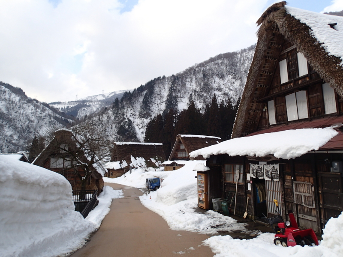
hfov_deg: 69.4
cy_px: 128
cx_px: 172
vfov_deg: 54.9
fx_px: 248
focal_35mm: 25
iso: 100
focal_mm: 4.5
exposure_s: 1/800
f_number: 2.8
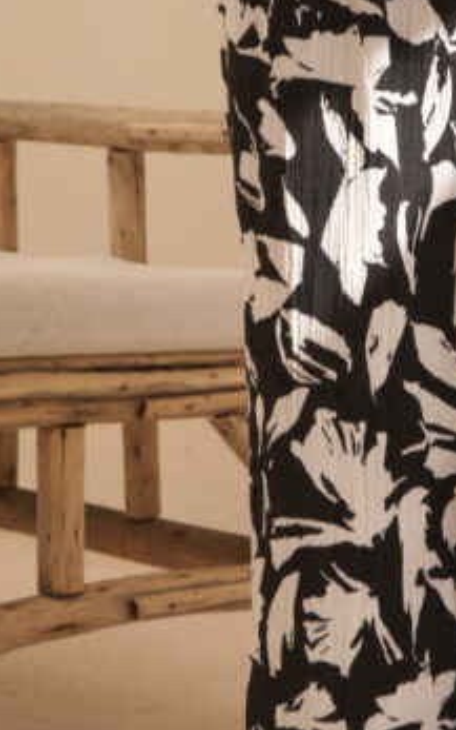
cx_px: 479
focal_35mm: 132
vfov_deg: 15.8
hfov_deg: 9.8
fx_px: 2624
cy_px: 400
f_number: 9
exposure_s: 1/125
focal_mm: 50
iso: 125
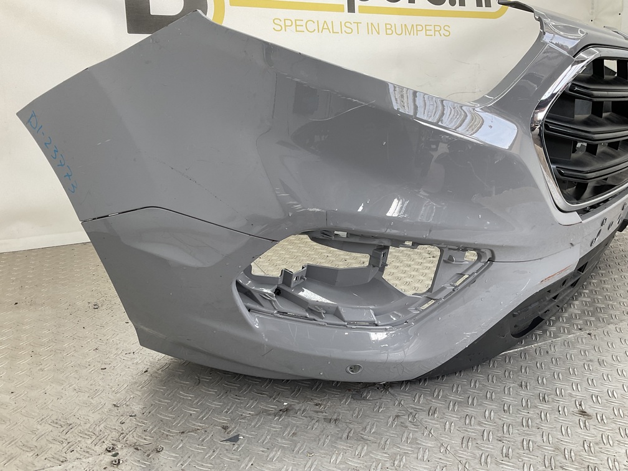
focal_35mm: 29
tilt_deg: -17.1
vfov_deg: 48.2
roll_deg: -1.0
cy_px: 236
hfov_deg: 61.7
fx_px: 526
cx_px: 314
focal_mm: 3
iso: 32
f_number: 1.8
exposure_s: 1/100
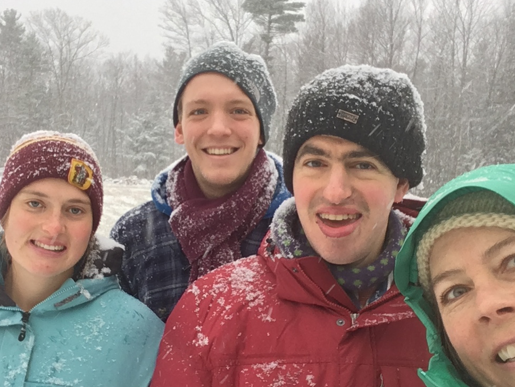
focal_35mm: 41
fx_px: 610
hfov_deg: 45.6
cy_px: 237
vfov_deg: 35.0
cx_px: 219
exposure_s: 1/120
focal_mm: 2.15
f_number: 2.4
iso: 80
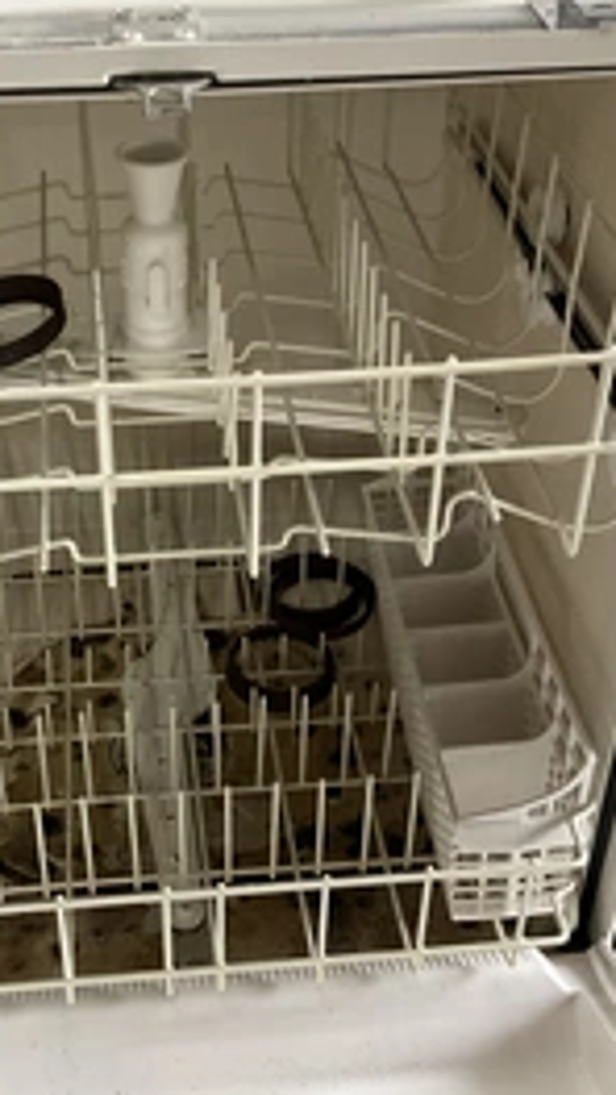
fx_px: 1393
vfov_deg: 42.9
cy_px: 533
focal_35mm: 48
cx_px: 208
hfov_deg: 24.8
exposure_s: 1/60
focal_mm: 3
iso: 200
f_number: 1.8
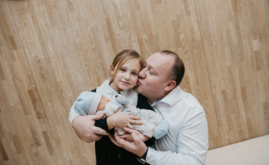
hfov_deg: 52.0
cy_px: 71
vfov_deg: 33.4
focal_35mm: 38
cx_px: 138
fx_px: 275
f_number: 4
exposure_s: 1/160
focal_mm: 34
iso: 160
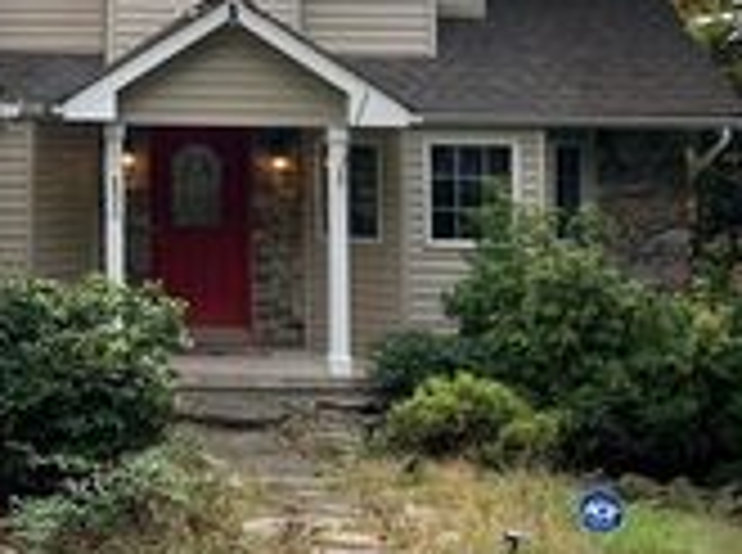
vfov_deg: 18.1
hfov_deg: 23.3
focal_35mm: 79
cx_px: -72
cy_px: 7
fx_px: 1690
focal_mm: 4.25
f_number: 1.8
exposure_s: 1/478
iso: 25
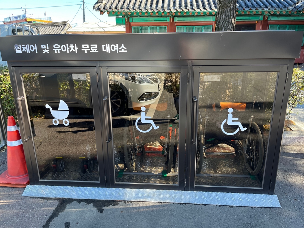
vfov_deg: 53.1
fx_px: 228
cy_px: 114
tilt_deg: -17.1
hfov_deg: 67.3
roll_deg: +0.0
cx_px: 152
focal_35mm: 26
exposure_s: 1/239
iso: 50
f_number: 1.6
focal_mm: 5.1
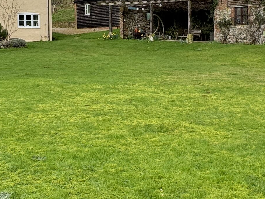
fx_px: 475
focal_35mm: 62
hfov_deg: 31.1
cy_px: 92
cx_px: 160
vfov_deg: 23.7
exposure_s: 1/537
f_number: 2.2
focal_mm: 2.22
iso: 40
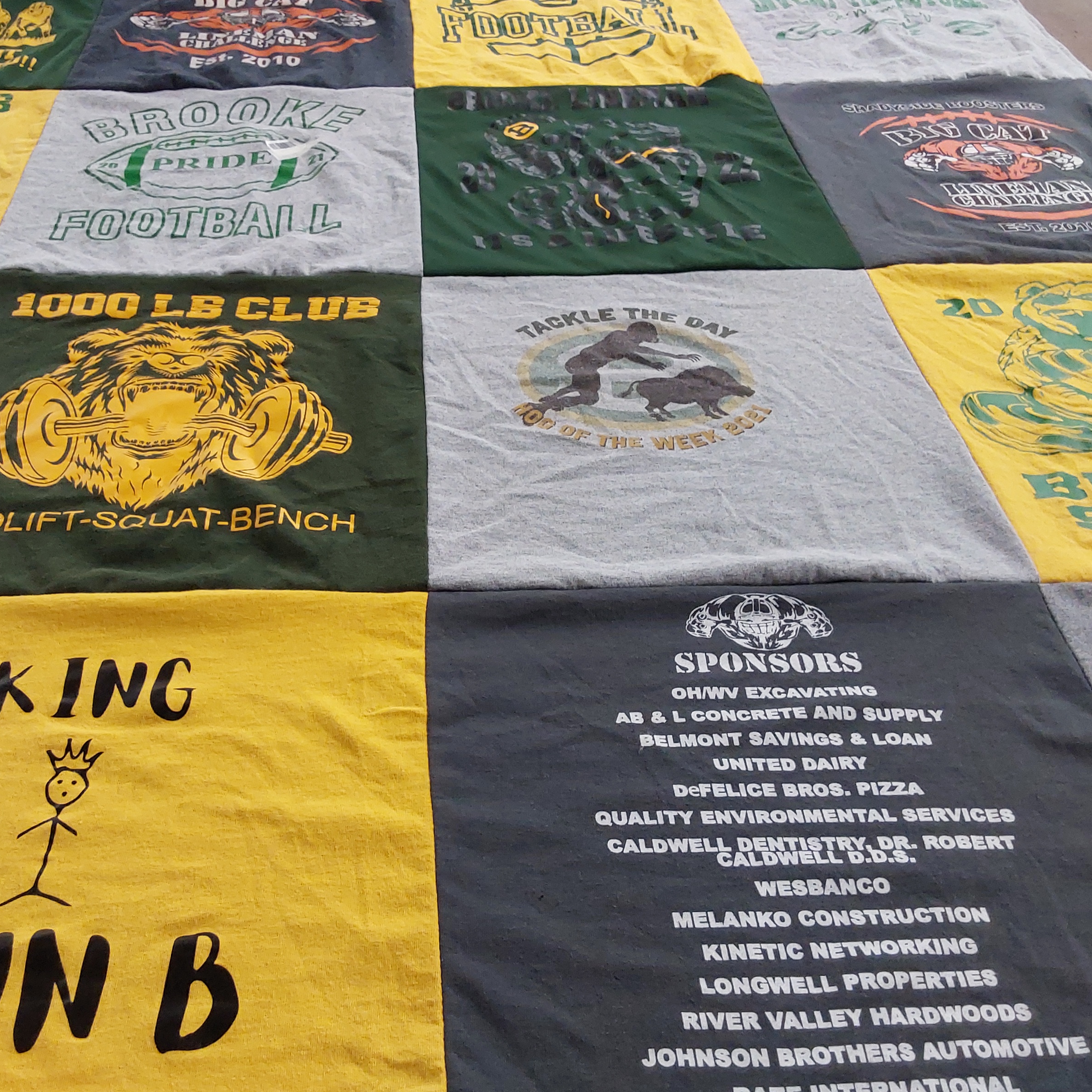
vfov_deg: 48.4
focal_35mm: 34
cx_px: 408
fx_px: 1213
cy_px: 540
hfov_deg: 48.0
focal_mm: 2.91
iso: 125
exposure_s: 1/60
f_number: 1.9
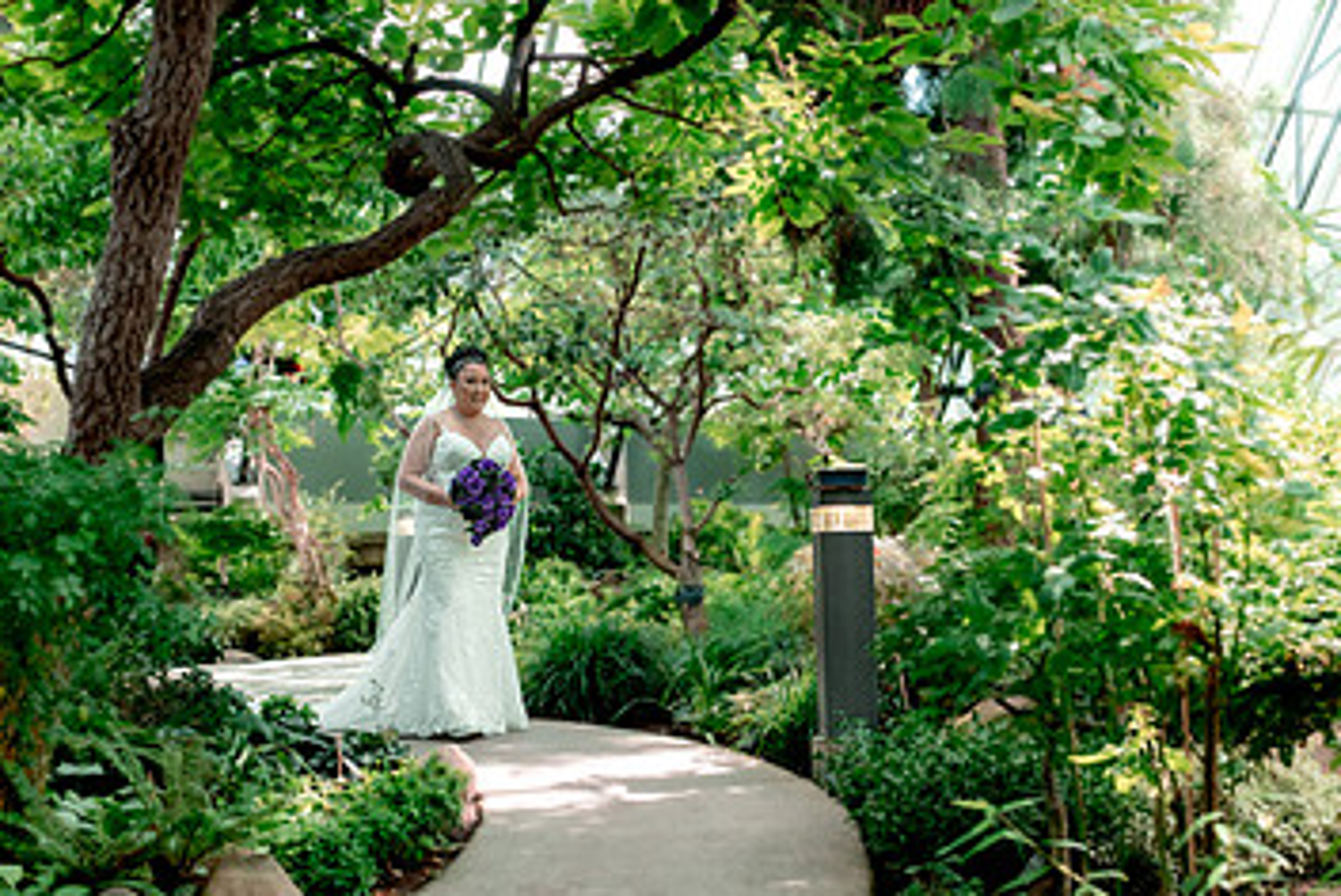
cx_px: 680
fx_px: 1715
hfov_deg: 42.7
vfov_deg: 29.3
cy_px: 420
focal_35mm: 46
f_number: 3.2
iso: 400
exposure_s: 1/320
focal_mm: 28
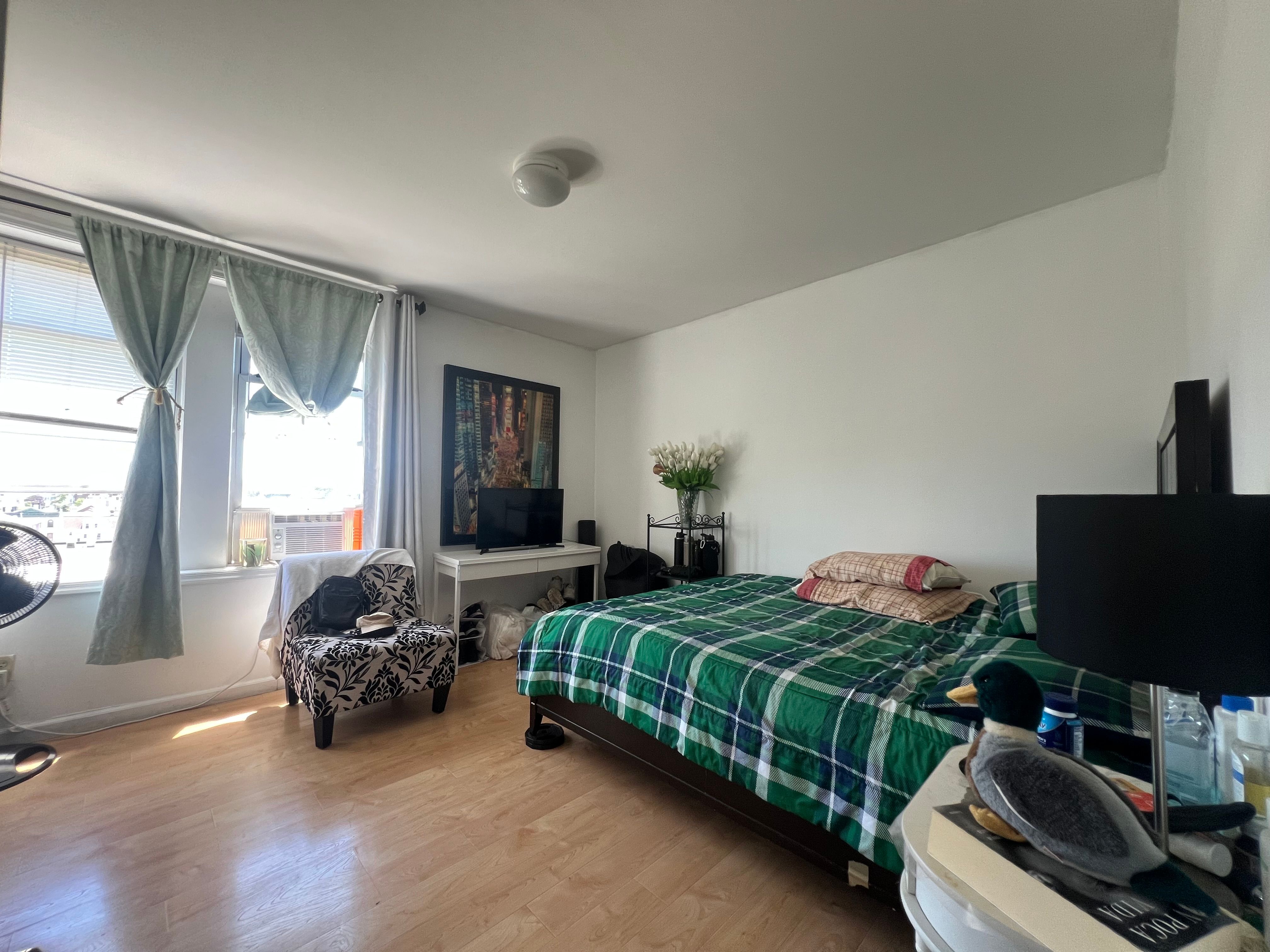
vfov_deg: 89.9
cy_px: 476
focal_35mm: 13
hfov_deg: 106.2
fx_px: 477
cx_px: 635
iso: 100
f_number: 1.8
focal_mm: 1.57
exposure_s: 1/99
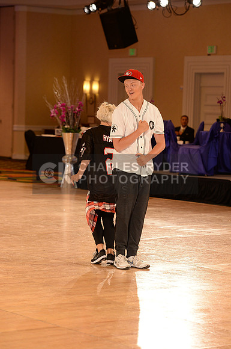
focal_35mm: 125
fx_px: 1207
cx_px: 116
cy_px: 174
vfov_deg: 16.4
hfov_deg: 10.9
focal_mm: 125
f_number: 4.5
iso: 1600
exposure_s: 1/250
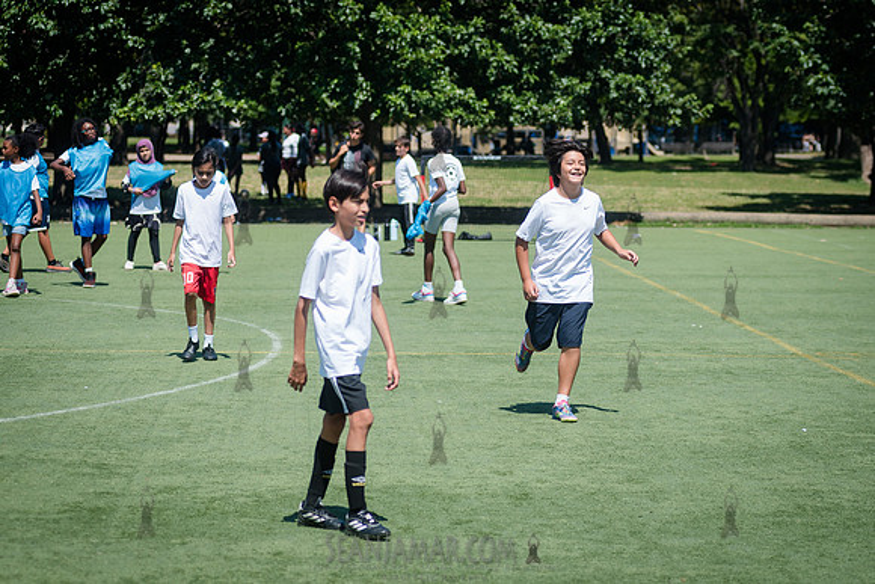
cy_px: 277
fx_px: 2943
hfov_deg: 16.9
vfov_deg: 11.3
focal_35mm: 121
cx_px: 576
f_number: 4
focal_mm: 92
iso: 200
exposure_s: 1/2000
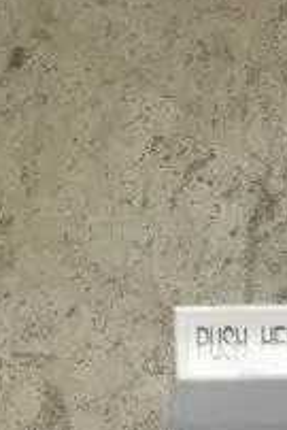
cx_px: 196
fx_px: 2355
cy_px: 788
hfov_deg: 7.0
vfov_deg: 9.8
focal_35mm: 197
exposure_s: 1/50
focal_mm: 29
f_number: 4.2
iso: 1400
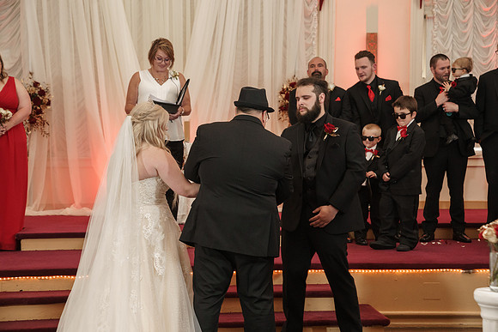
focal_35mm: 70
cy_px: 166
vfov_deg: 19.5
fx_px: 969
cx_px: 249
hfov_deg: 28.8
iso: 2000
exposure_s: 1/160
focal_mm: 70
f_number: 4
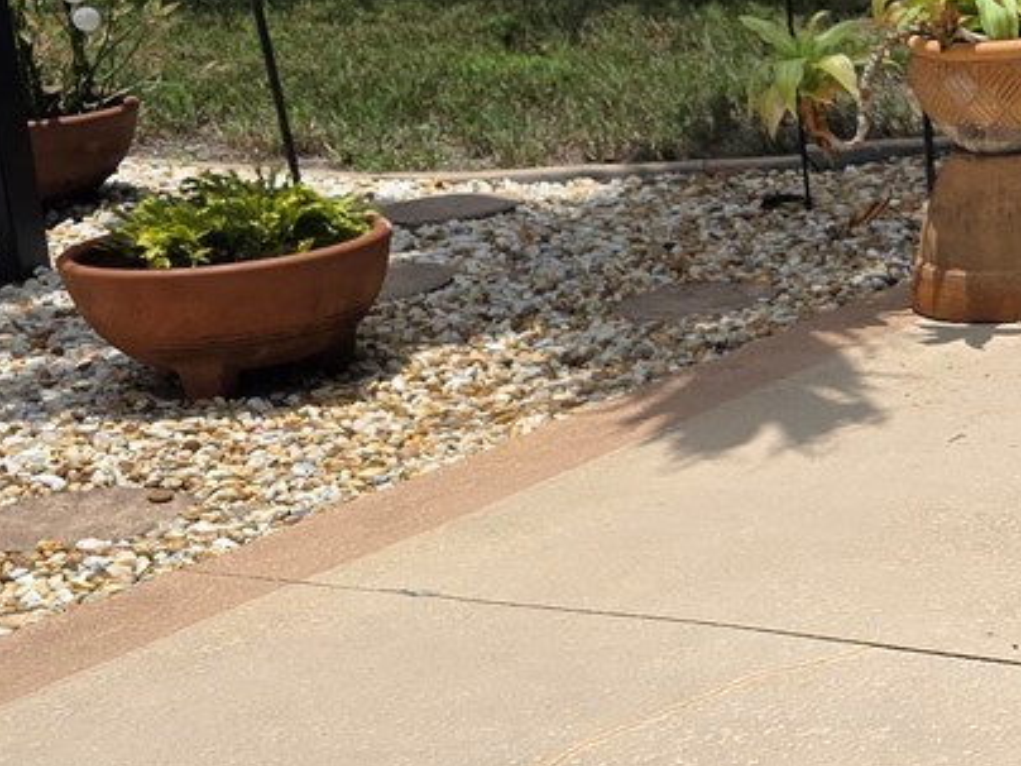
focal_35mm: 91
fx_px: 2684
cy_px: 313
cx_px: 1772
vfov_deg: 16.2
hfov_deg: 17.8
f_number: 1.7
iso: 80
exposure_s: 1/7333
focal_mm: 6.3
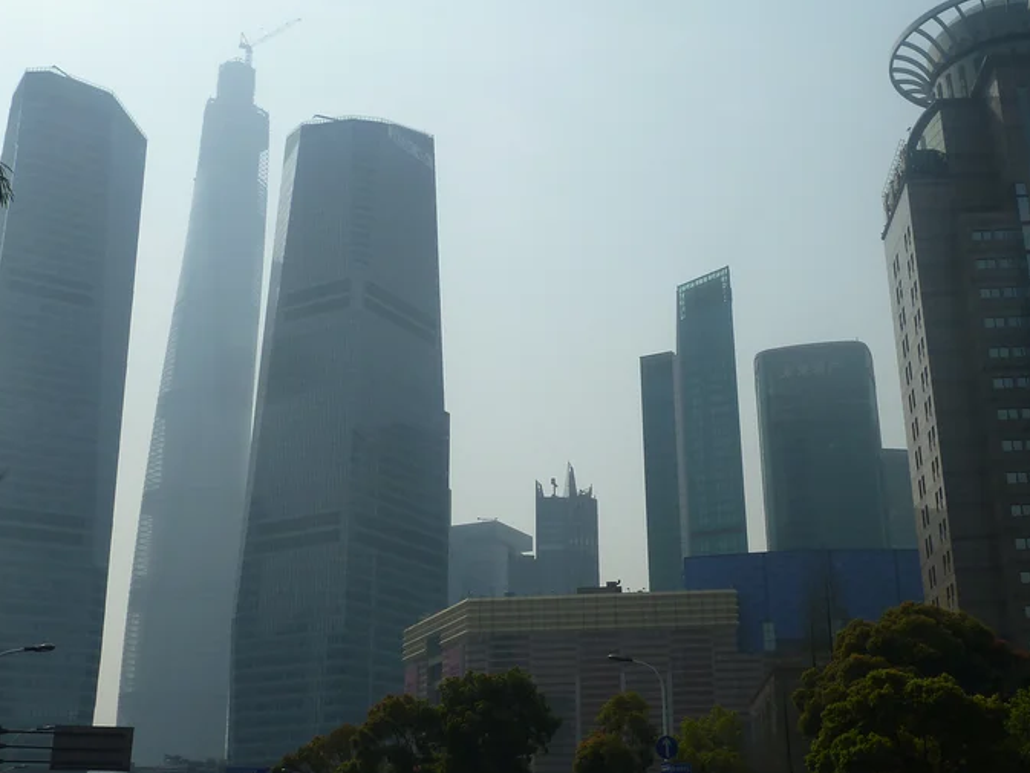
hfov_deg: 42.9
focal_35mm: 44
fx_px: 1309
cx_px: 569
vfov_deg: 32.9
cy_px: 361
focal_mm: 6.1
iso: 80
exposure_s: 1/1000
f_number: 5.6
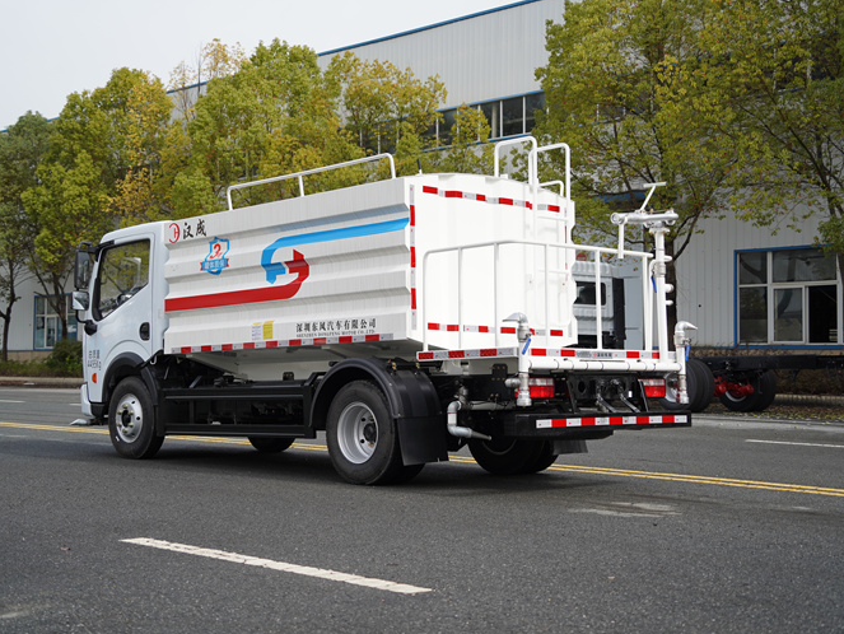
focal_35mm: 51
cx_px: 406
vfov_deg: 28.6
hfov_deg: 37.5
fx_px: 1244
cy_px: 306
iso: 100
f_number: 3.5
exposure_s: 1/800
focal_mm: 44
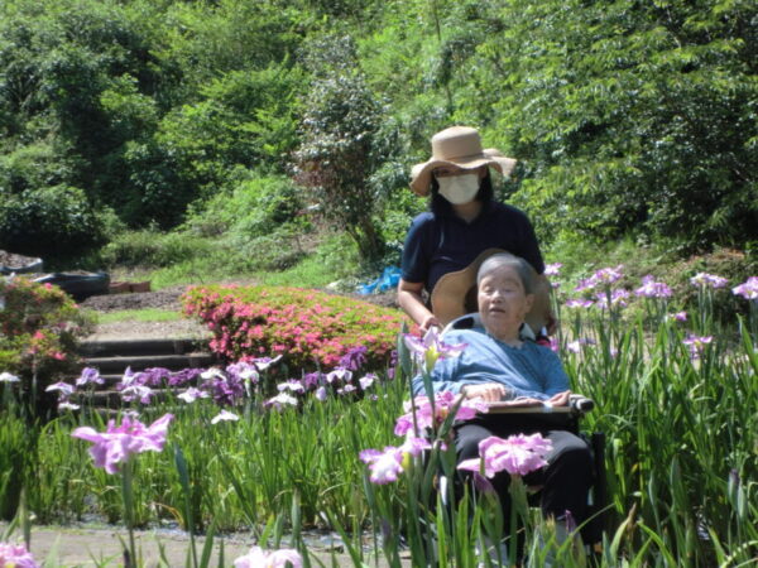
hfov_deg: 22.8
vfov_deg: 17.2
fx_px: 1883
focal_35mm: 86
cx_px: 379
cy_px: 284
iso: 50
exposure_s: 1/200
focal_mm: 15.51
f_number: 4.8
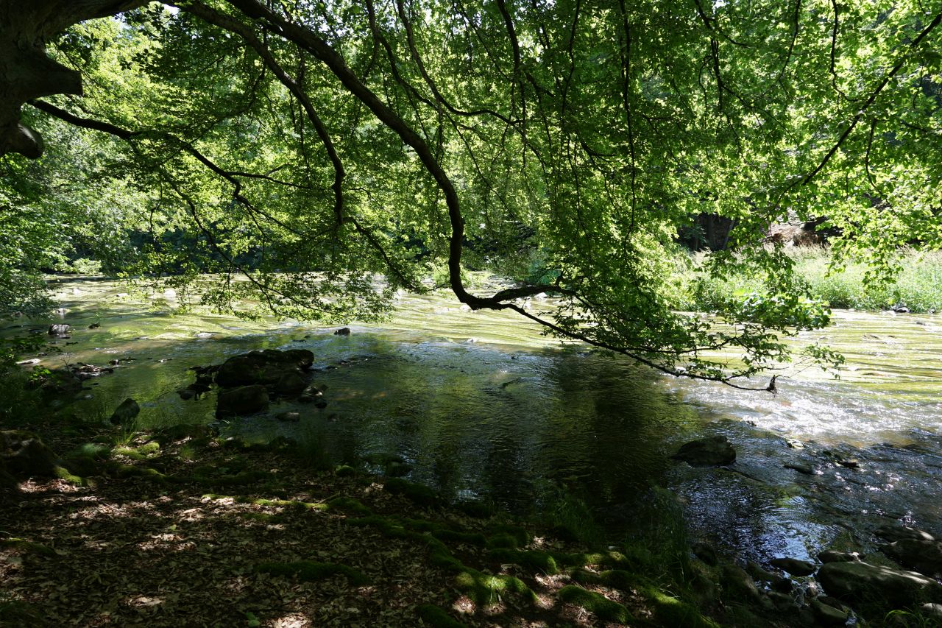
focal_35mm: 20
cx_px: 471
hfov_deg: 84.0
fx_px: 523
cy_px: 314
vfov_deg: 61.9
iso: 100
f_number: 5
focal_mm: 20
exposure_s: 1/80
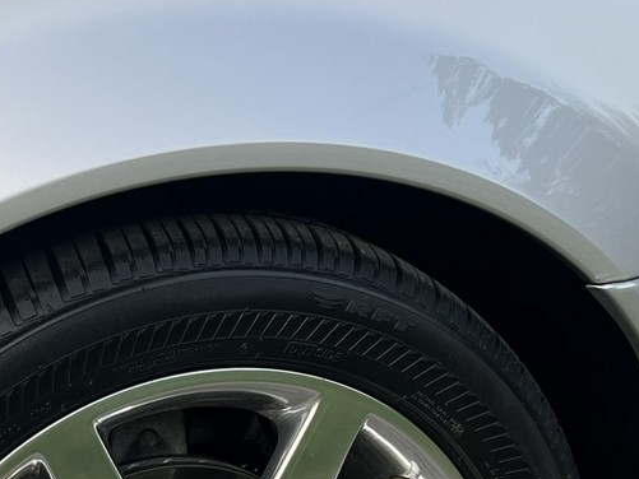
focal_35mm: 83
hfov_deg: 22.9
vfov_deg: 17.6
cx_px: 51
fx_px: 1533
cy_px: 413
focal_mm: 5.7
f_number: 1.5
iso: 32
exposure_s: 1/132
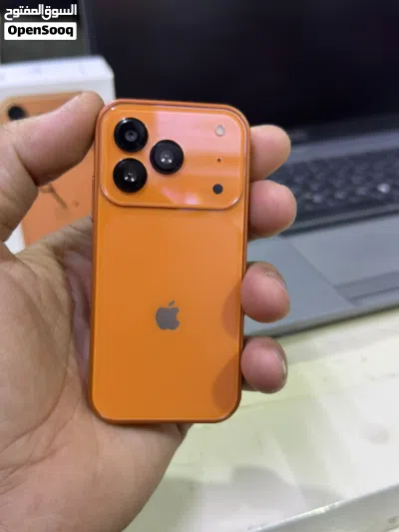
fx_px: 538
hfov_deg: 40.7
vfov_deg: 52.6
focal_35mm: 35
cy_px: 266
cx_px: 200
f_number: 1.78
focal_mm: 6.76
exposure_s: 1/50
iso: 160
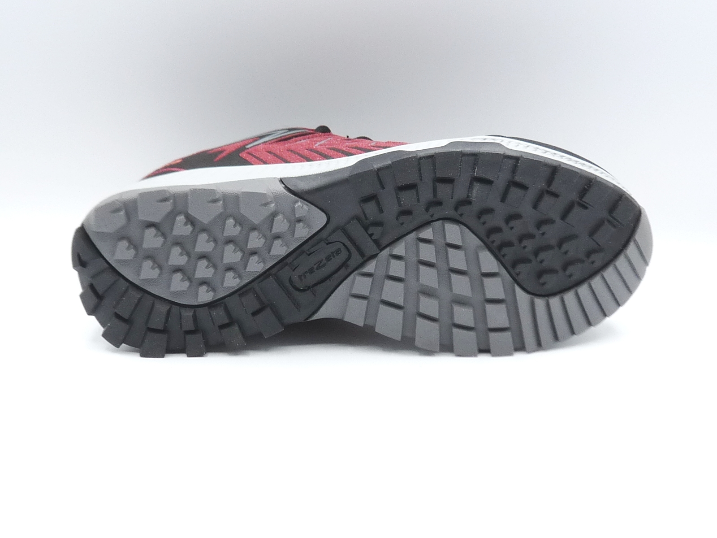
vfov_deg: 30.3
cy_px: 269
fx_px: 994
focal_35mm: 48
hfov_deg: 39.7
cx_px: 358
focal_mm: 4.8
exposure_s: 1/100
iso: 100
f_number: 4
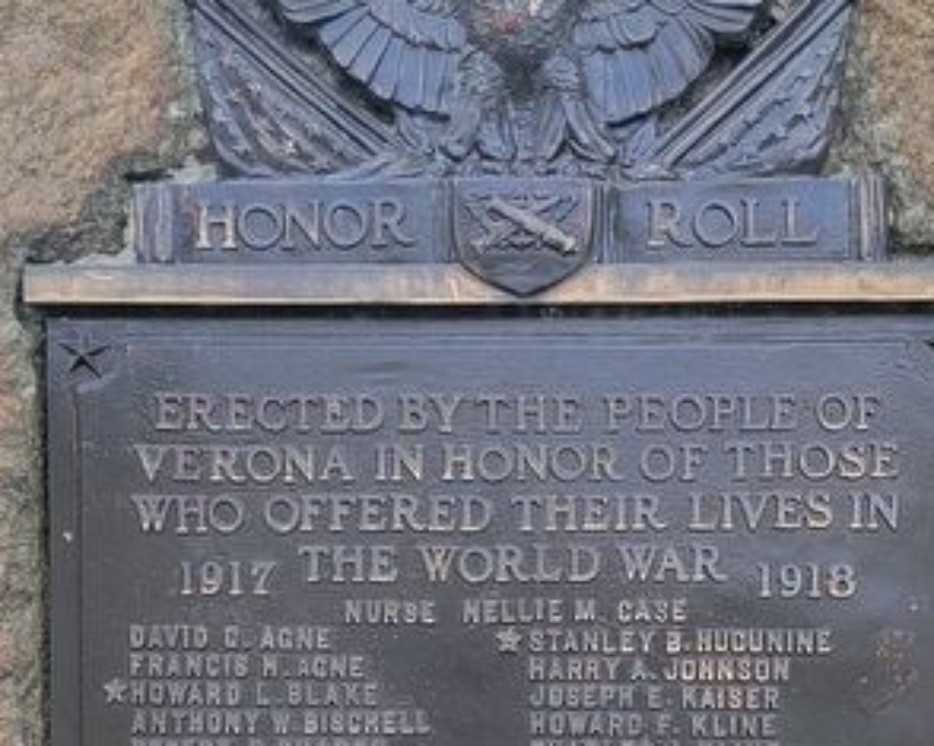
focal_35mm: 69
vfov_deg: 21.7
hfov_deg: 27.5
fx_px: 1907
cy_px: 663
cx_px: 524
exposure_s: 1/167
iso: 40
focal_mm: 5.4
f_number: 1.8
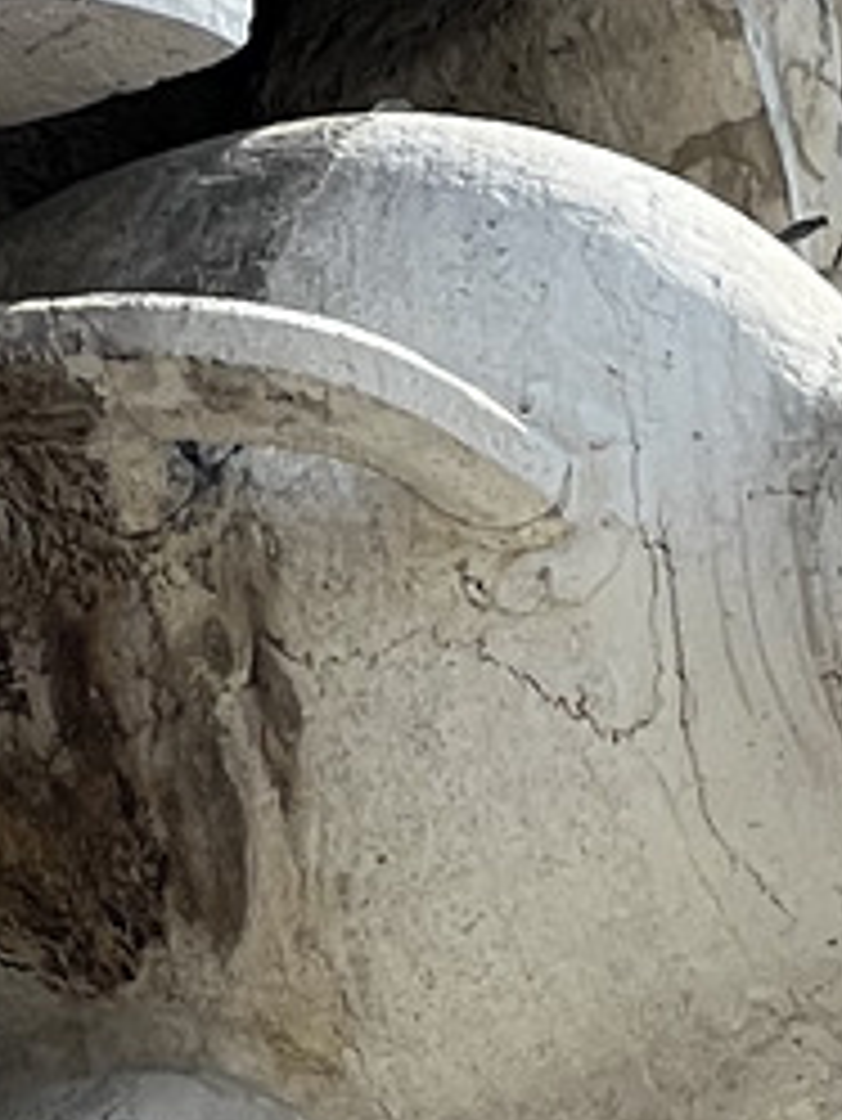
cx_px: 725
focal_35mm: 495
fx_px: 16040
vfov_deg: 3.9
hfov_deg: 3.0
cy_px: 3342
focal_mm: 9
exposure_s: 1/612
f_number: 2.8
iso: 32
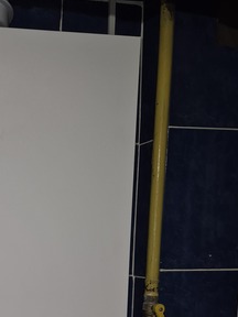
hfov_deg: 28.2
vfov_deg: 36.7
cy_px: 295
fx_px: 440
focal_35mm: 48
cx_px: -8
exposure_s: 1/25
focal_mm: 5.4
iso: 100
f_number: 1.8
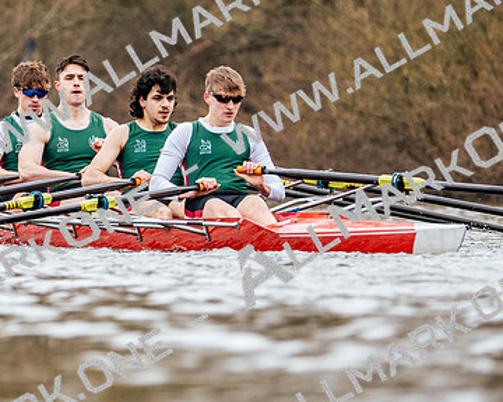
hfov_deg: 3.2
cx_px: 119
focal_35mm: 600
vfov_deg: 2.6
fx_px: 8932
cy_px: 178
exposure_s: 1/2000
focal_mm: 397
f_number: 6.3
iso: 2000
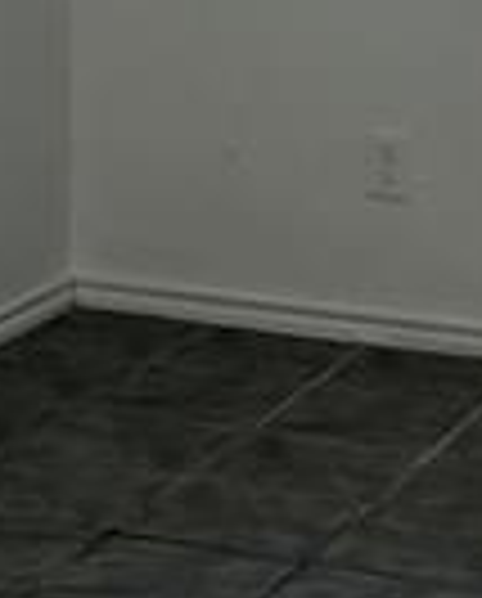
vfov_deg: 10.3
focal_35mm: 180
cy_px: -328
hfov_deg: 8.6
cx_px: 113
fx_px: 3199
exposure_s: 1/120
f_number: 1.78
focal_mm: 6.76
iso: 200
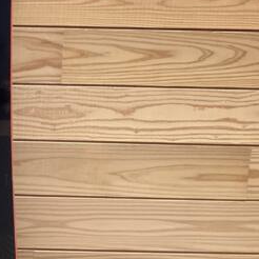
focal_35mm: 89
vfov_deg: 19.0
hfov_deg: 18.5
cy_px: 7
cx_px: -47
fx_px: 753
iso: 125
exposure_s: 1/50
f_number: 2.4
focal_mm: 3.3
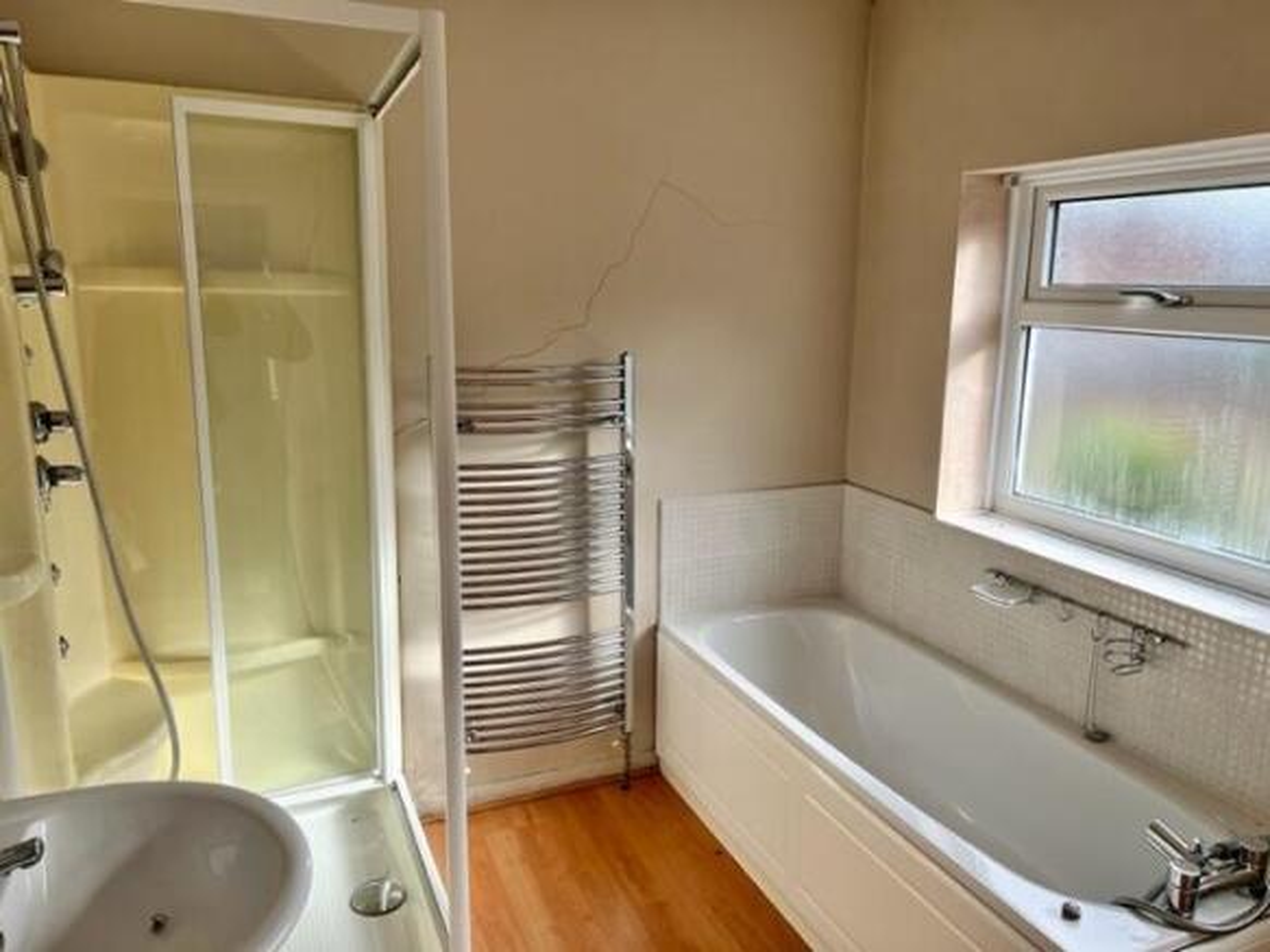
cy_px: 476
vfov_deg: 53.0
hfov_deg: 67.3
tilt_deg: -12.5
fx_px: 954
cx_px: 635
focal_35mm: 26
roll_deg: -0.6
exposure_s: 1/394
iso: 50
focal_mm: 5.7
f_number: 1.5
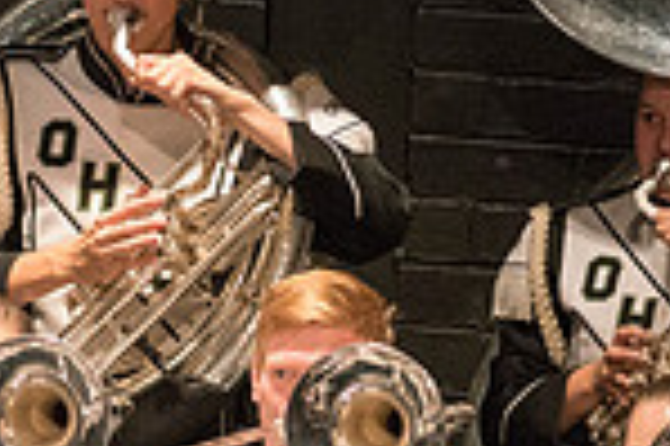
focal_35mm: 1167
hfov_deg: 1.8
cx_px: -540
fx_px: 21695
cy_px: 597
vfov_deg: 1.2
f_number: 2.8
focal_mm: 300
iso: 4000
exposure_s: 1/500
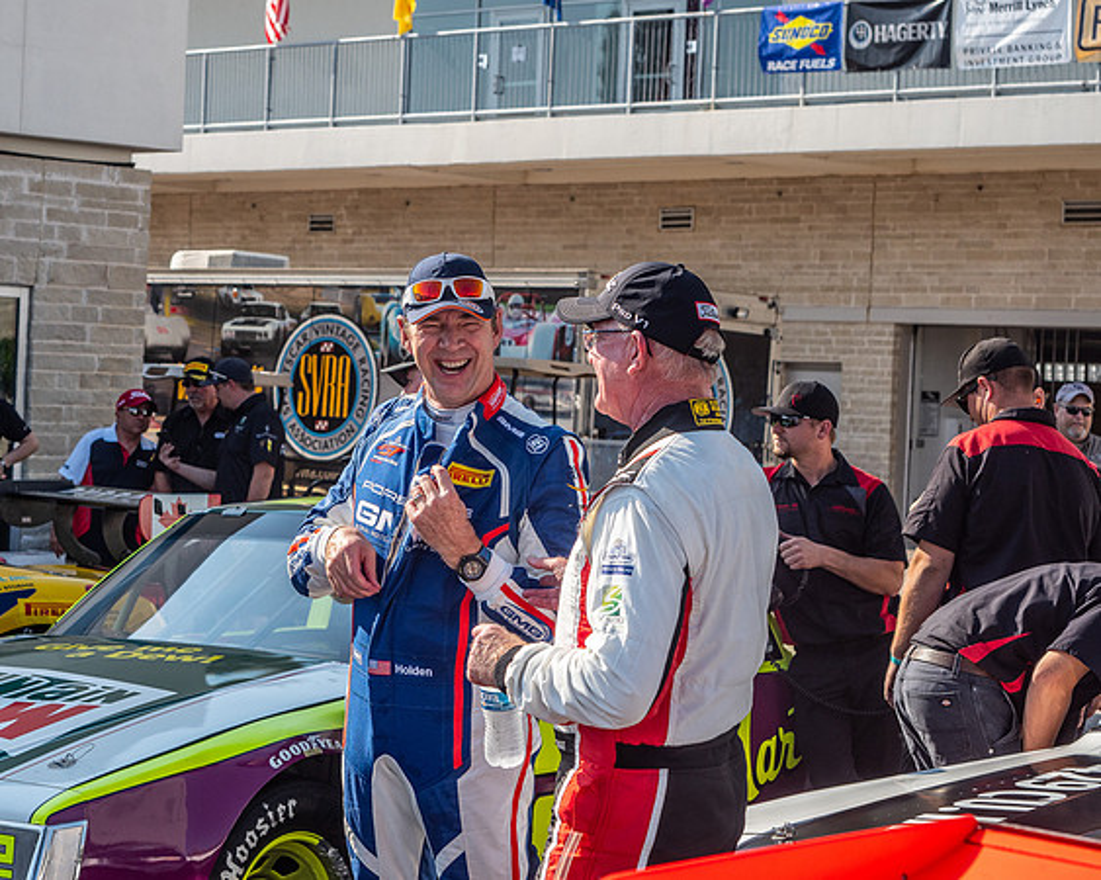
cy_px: 466
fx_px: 2871
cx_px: 480
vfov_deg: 17.4
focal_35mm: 88
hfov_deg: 21.7
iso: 200
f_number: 4.5
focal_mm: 40
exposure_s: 1/1000
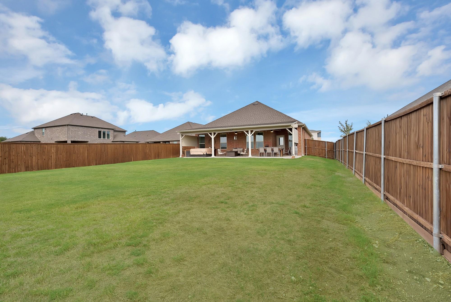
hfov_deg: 96.7
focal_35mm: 16
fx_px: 201
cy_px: 151
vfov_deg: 73.8
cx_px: 226
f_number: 8
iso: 640
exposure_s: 1/250
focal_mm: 16
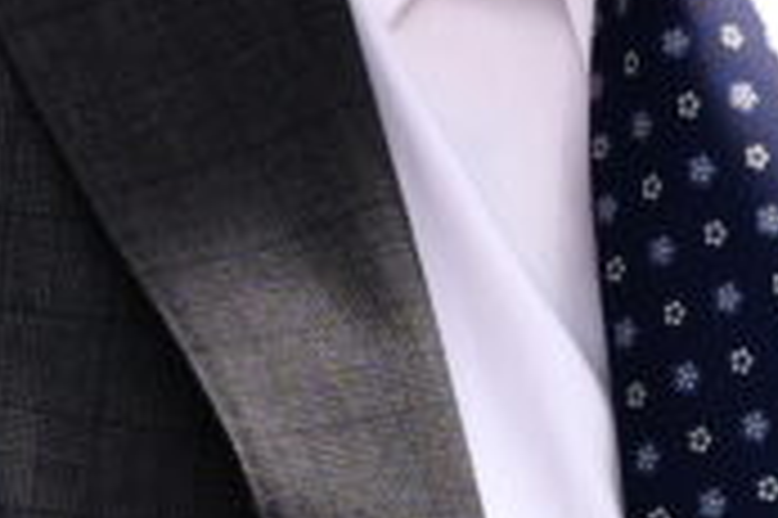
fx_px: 39186
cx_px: 805
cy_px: -252
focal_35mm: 1815
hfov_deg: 1.1
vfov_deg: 0.8
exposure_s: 1/500
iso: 400
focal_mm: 175
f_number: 5.6
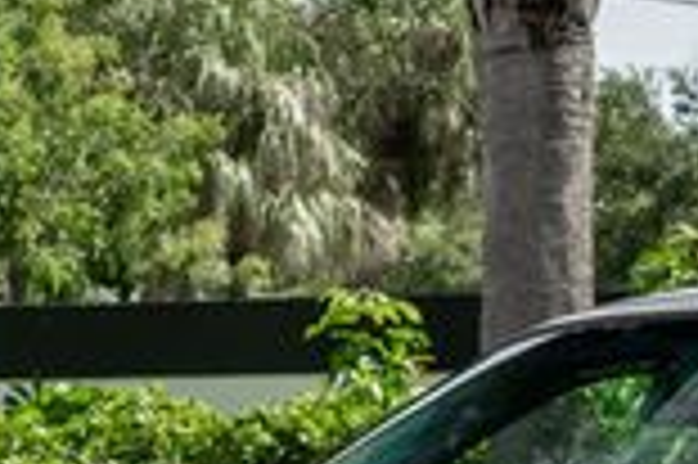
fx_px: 5869
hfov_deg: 6.8
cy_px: 644
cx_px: 825
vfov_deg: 4.5
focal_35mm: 303
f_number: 8
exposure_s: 1/160
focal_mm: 37
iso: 200
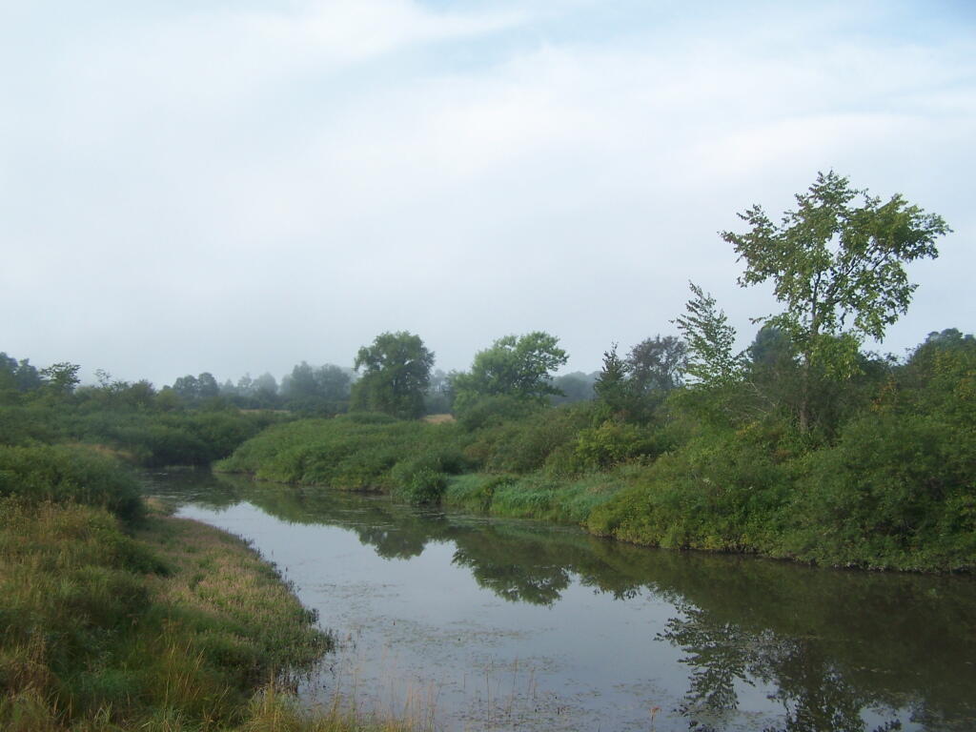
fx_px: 1071
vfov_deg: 37.7
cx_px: 488
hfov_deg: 49.0
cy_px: 366
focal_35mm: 38
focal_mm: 6.3
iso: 80
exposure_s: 1/500
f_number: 2.8
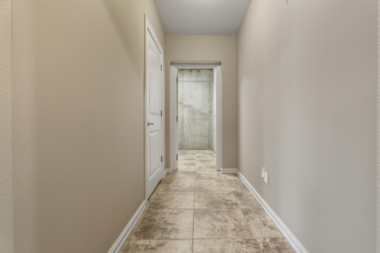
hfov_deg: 93.2
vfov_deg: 70.4
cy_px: 128
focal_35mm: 17
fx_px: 179
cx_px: 199
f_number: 8
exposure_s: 1/25
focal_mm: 16
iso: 160
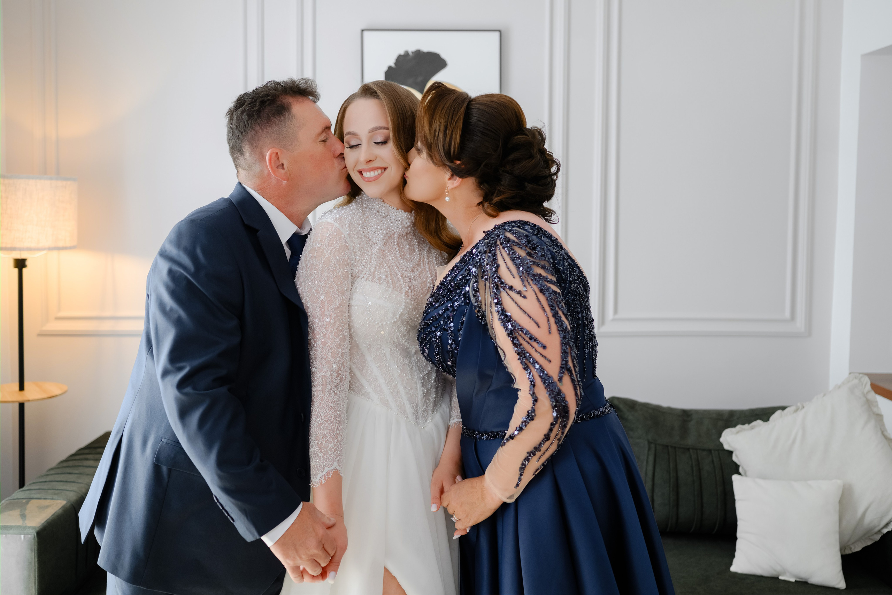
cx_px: 446
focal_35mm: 35
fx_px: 867
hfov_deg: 54.4
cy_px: 298
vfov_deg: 37.9
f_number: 2.5
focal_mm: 35
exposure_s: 1/200
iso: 400
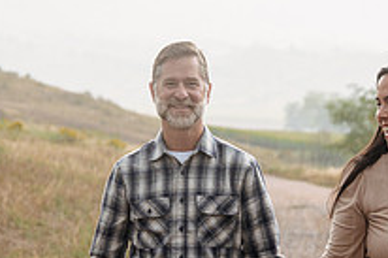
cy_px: 263
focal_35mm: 197
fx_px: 2121
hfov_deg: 10.4
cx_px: 158
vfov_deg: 6.9
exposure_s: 1/125
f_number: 4.5
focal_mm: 70
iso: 200
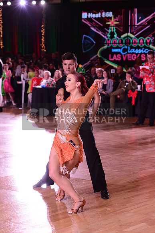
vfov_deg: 20.4
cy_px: 116
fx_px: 645
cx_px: 78
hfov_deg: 13.7
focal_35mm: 100
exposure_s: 1/250
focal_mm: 100
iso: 2000
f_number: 5
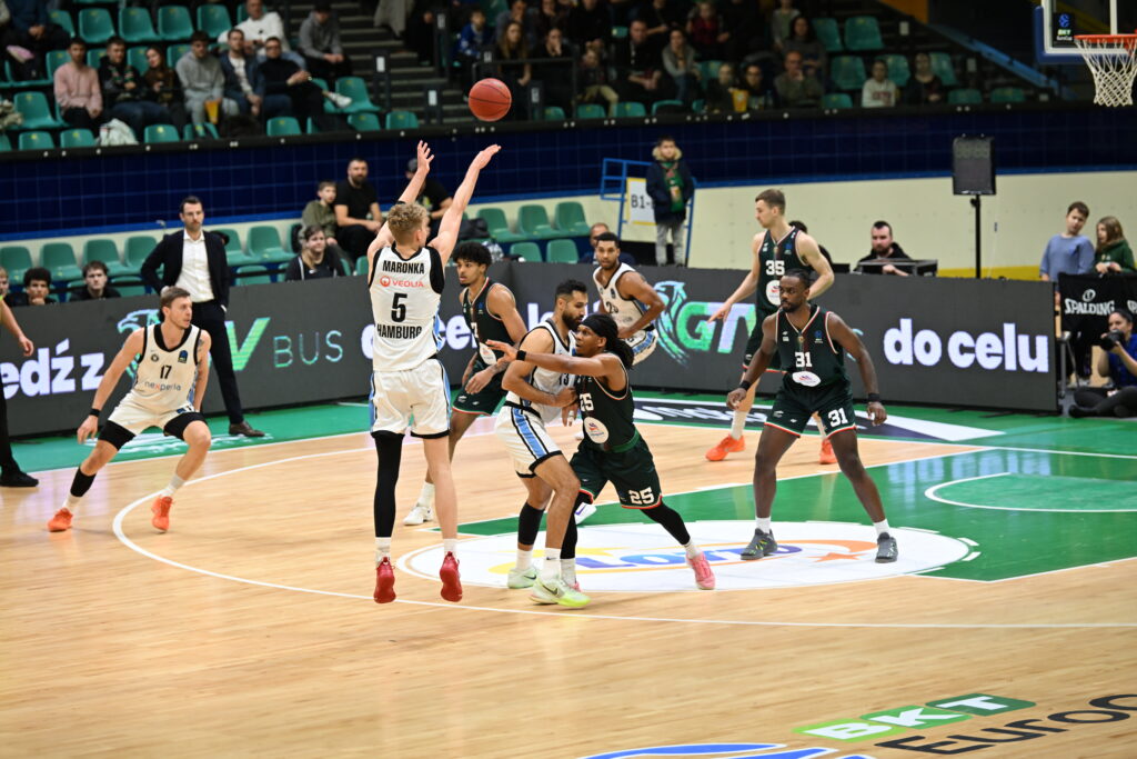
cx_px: 568
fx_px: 4896
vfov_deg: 8.9
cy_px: 380
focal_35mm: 155
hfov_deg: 13.2
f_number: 3.5
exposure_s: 1/800
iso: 1250
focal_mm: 155
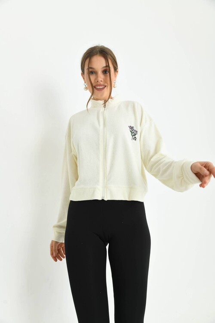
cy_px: 162
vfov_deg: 58.7
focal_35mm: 32
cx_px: 108
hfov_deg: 41.1
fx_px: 287
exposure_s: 1/125
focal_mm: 32
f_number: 5.6
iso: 160
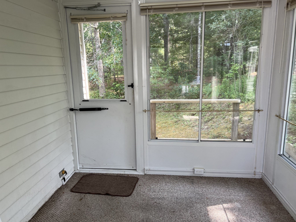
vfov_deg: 53.1
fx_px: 222
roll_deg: +1.0
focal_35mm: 26
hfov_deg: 67.3
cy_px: 111
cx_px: 148
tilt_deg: -11.2
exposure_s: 1/163
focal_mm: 5.7
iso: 50
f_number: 1.5
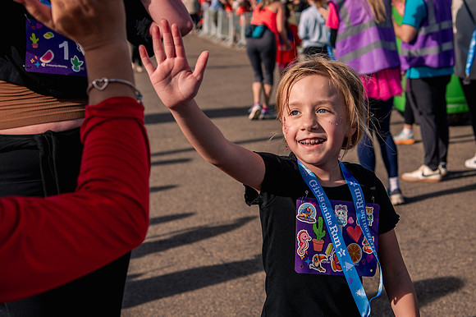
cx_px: 308
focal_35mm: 71
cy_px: 112
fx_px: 941
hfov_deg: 28.2
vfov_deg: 19.1
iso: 200
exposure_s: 1/1000
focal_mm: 55
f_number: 5.6
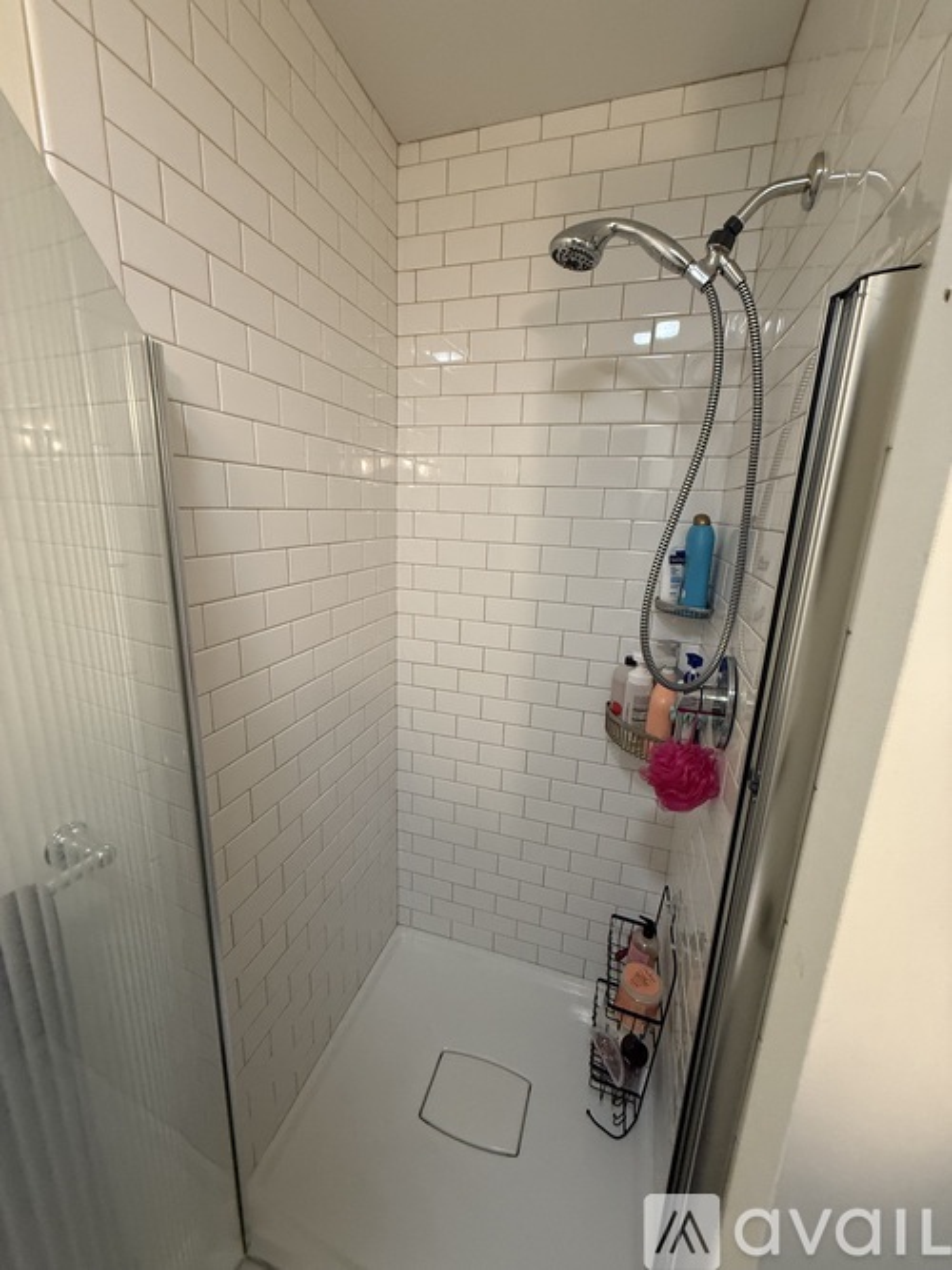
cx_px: 476
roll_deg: -2.2
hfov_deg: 85.7
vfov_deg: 102.1
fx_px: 514
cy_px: 635
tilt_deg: -12.9
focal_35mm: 14
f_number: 2.2
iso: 320
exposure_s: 1/60
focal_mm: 2.22
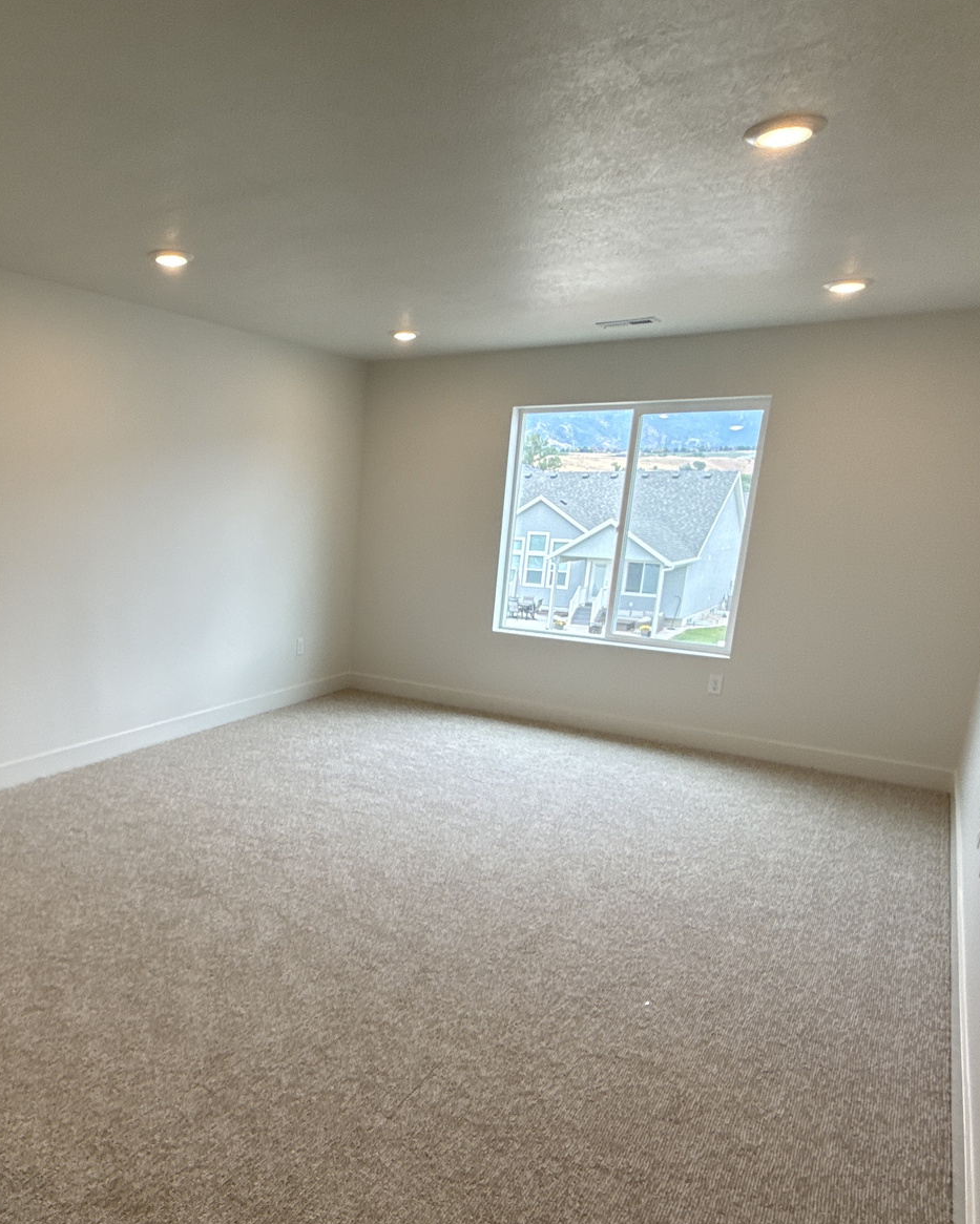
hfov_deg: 55.8
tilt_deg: -13.7
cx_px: 239
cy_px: 715
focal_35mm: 24
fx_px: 870
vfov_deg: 69.8
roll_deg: -0.5
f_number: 2.2
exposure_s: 1/141
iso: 64
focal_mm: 2.22
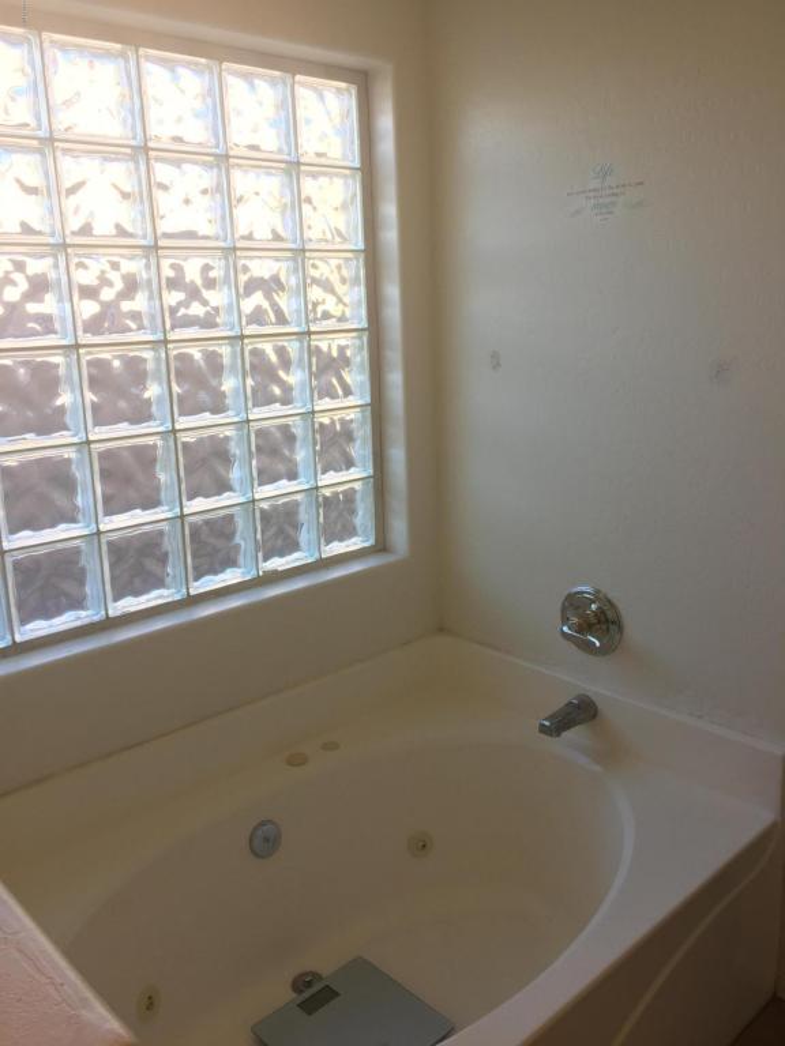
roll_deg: +0.3
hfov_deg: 48.2
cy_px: 523
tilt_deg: -11.8
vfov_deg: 61.7
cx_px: 392
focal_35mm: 29
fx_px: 877
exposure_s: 1/120
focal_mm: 4.15
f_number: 2.2
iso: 32
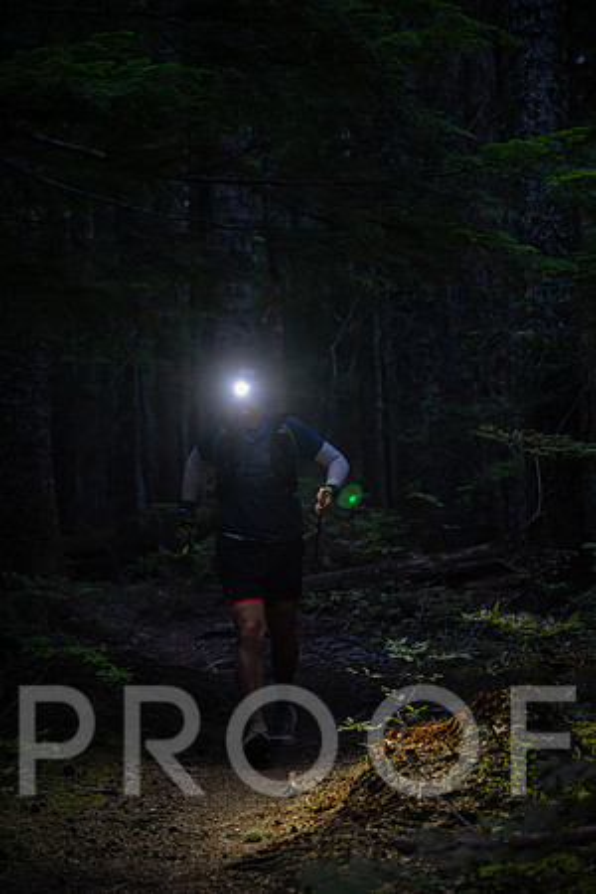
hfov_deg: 19.5
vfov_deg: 28.8
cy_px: 447
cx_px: 298
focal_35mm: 70
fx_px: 1738
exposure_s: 1/125
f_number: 2.8
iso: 10000
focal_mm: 70
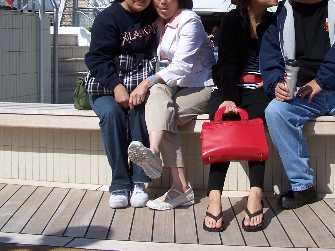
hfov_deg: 30.1
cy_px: 51
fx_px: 610
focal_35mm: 63
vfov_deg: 23.0
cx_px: 258
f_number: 5.6
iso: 80
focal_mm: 6.3
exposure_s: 1/750
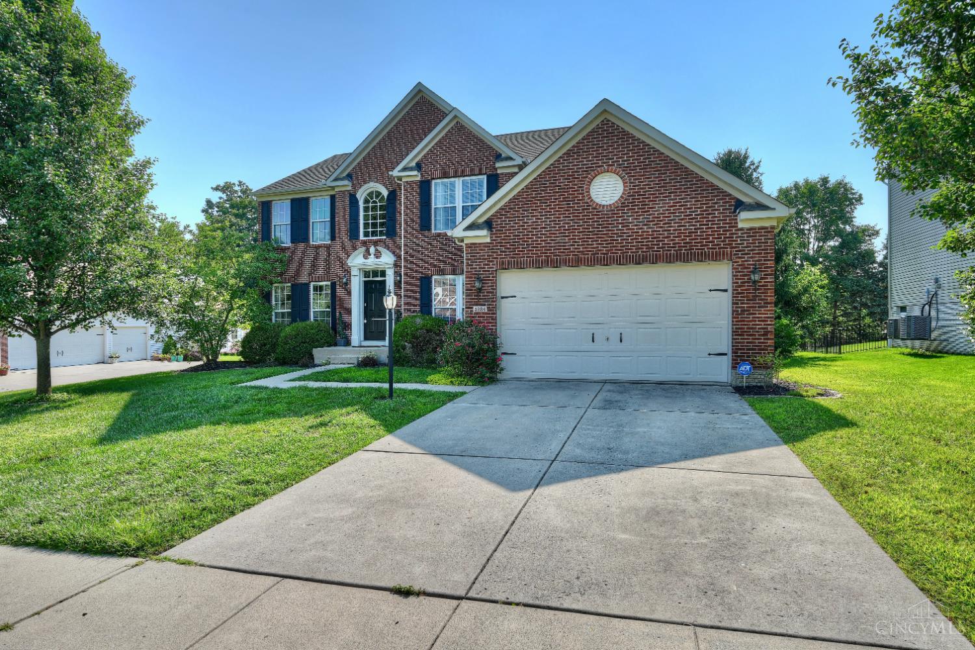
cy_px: 325
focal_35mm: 18
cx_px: 488
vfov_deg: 65.9
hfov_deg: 88.4
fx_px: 501
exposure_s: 1/40
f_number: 10
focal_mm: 18.5
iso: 100
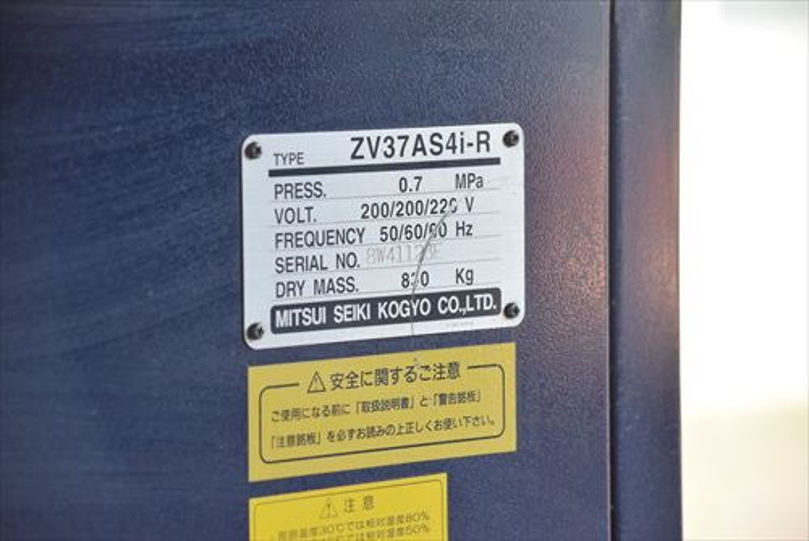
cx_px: 404
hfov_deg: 14.9
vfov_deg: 10.0
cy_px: 270
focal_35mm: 138
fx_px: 3103
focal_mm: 92
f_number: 6.3
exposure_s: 1/640
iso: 1250
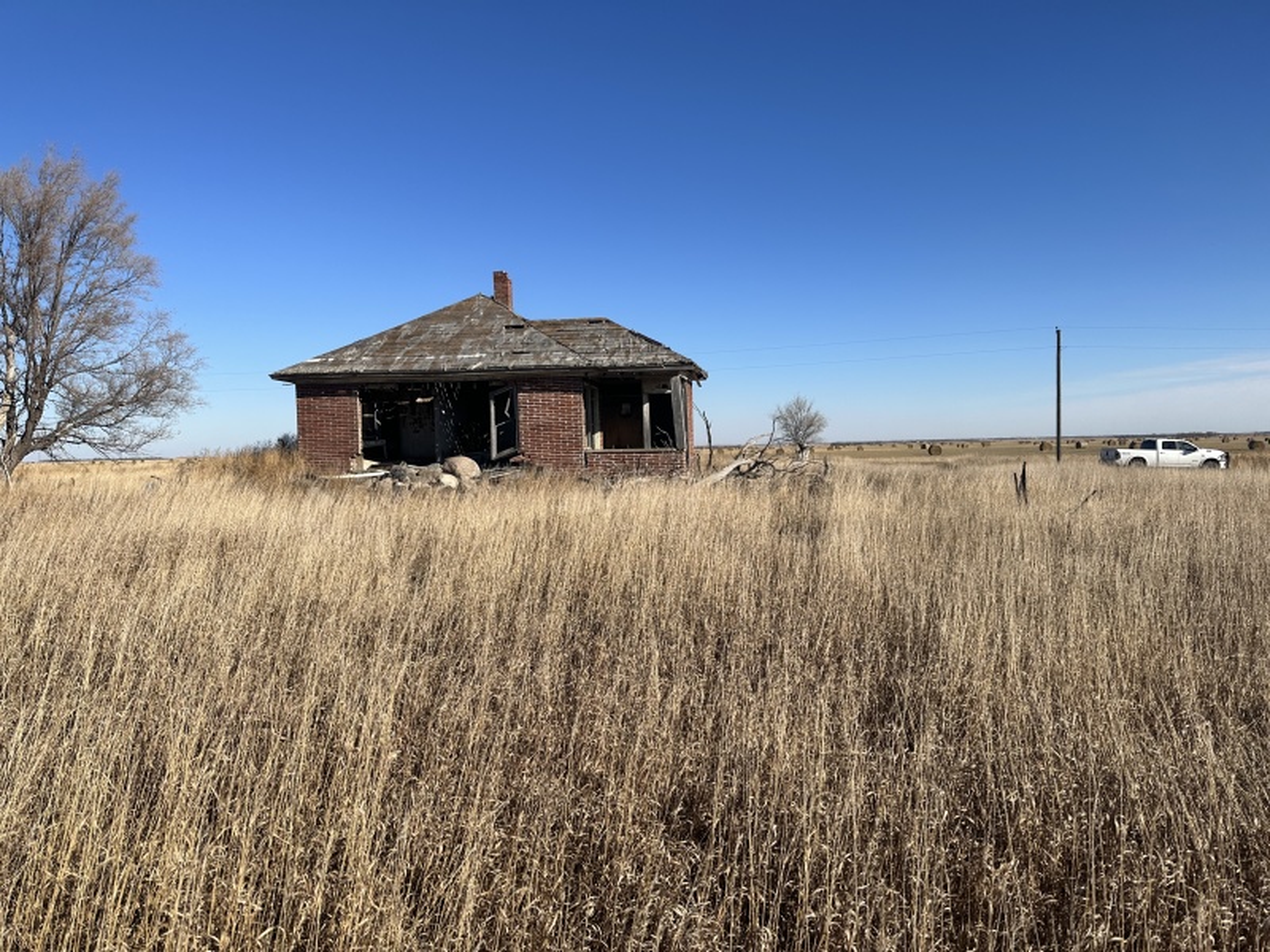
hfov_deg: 71.6
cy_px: 476
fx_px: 881
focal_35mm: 24
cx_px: 635
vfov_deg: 56.8
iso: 80
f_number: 1.78
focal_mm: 6.86
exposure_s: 1/5263
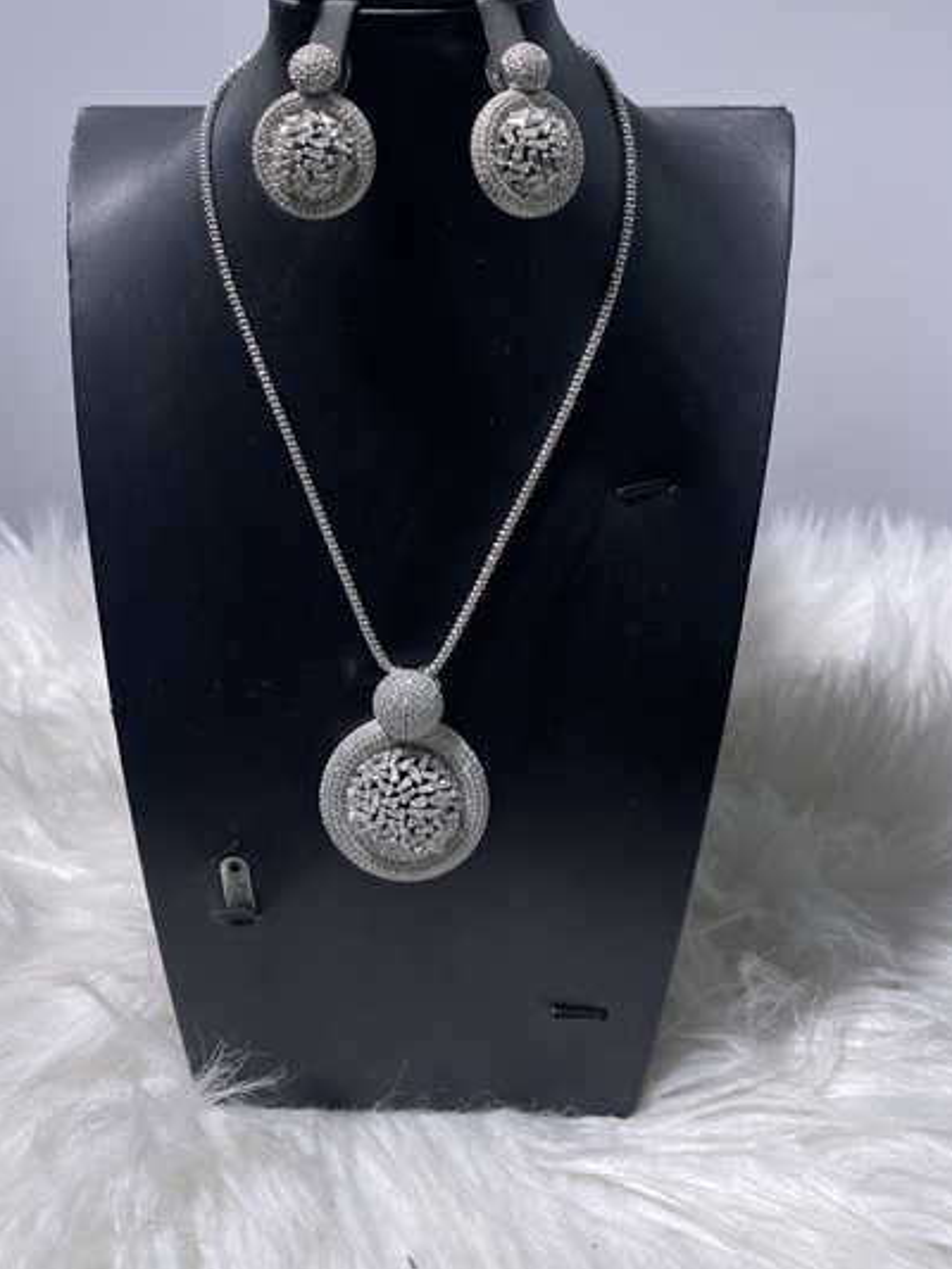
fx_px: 1246
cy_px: 437
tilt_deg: -19.0
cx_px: 414
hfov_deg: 41.7
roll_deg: +1.4
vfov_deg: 53.0
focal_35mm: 34
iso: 32
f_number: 1.6
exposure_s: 1/584
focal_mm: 5.1
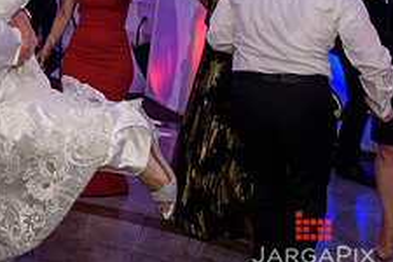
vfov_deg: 20.7
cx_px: -87
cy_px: -36
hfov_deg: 28.0
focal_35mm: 62
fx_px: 677
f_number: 3.2
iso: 1600
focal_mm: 24
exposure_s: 1/125
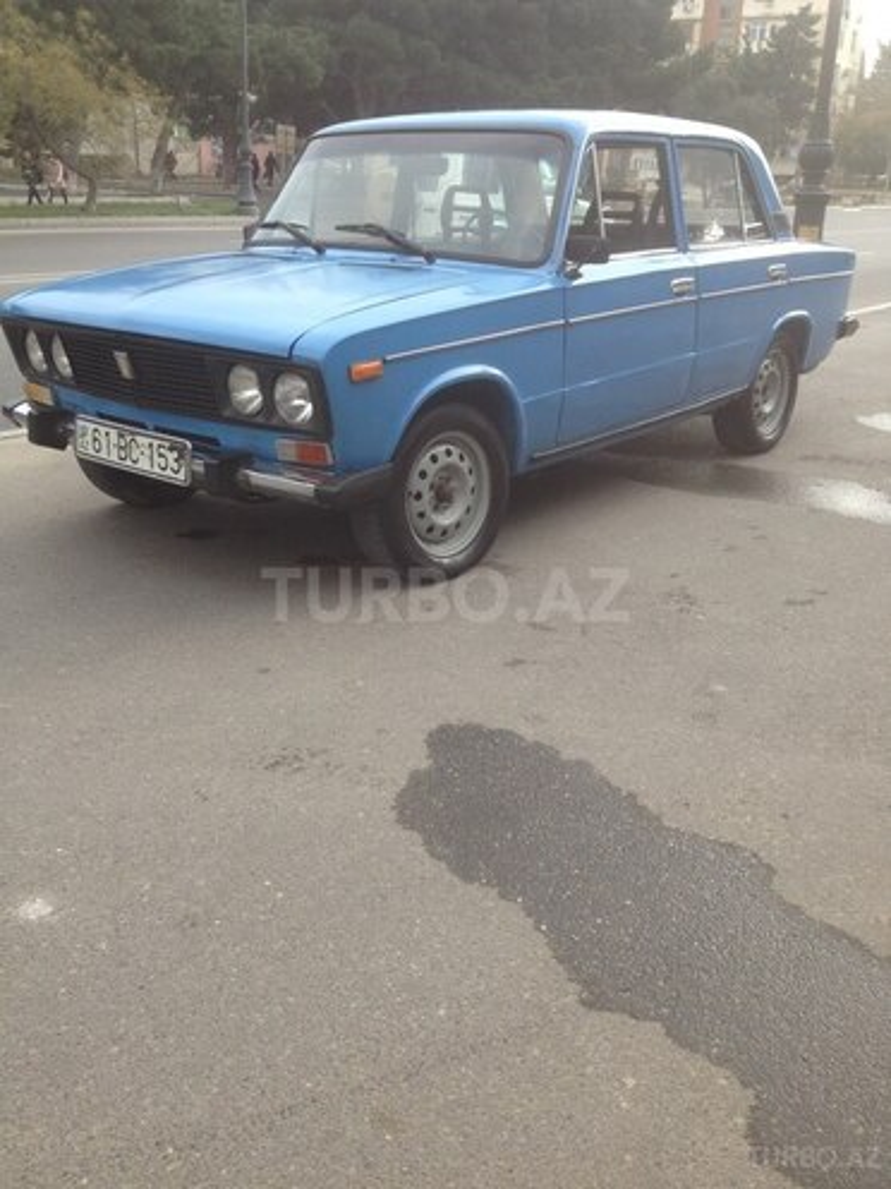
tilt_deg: -22.3
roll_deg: -1.6
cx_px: 446
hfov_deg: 40.7
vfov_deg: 52.6
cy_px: 594
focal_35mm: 35
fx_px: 1201
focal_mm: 4.28
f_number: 2.4
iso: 50
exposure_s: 1/435
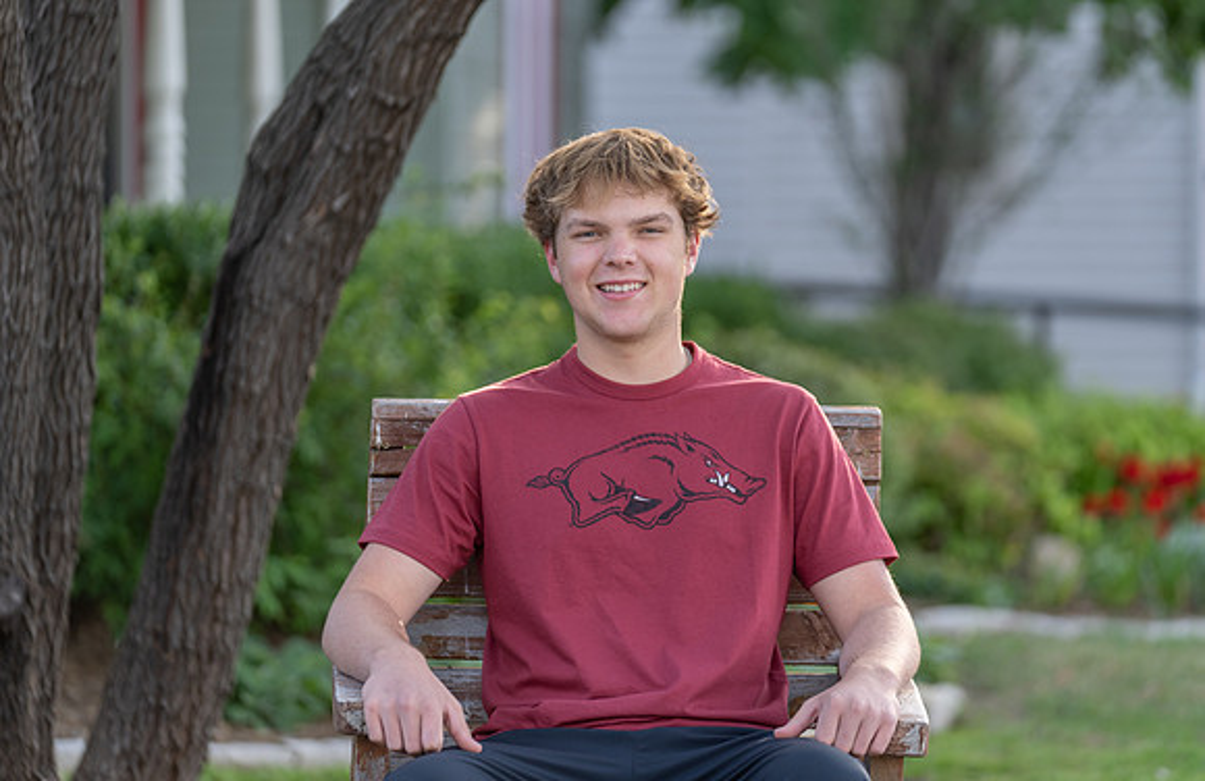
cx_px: 632
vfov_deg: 8.3
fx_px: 5354
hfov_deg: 12.8
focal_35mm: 161
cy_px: 360
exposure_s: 1/250
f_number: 2.8
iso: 200
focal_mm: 144
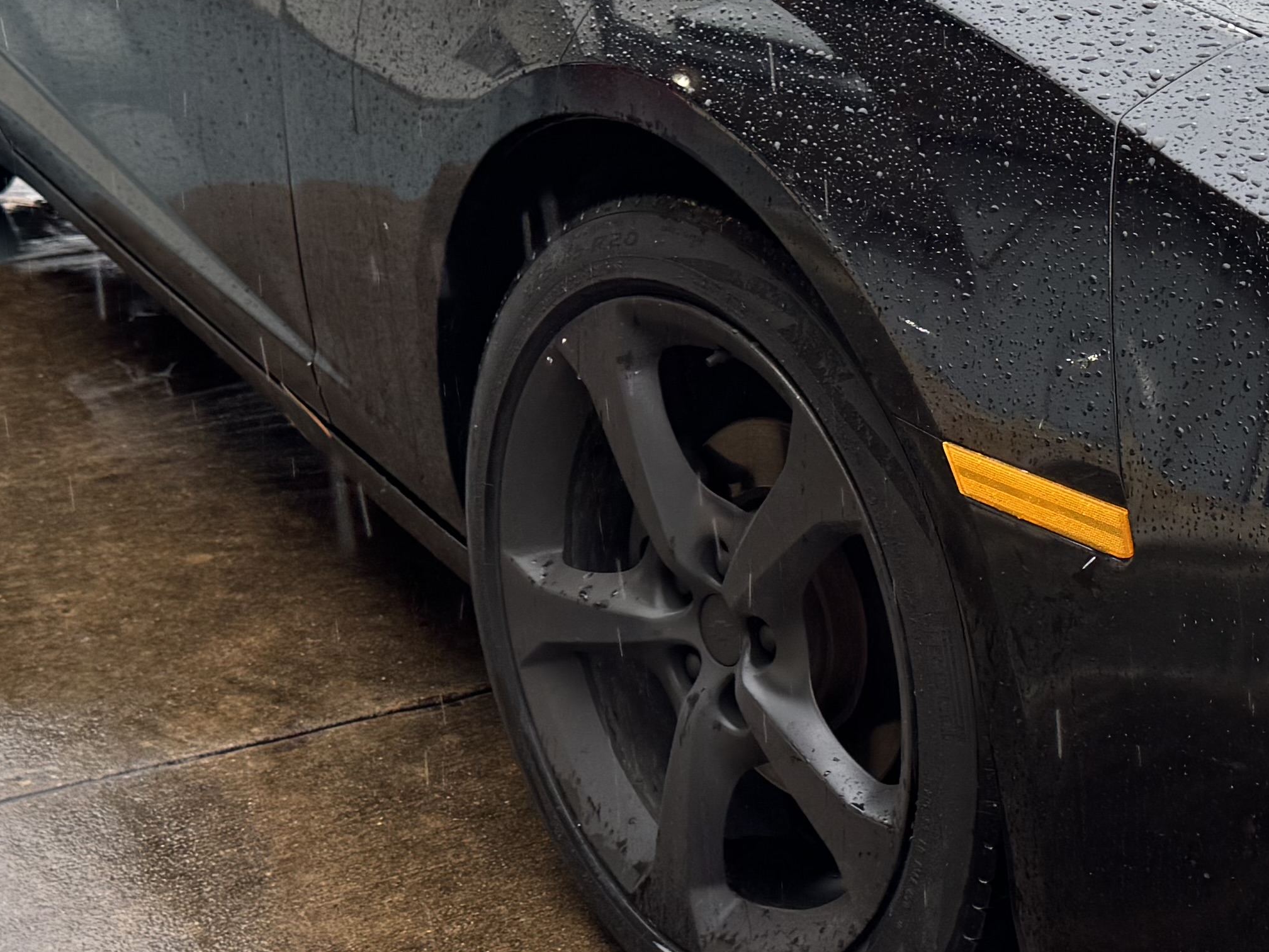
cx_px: 728
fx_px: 2493
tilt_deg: -23.8
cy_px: 475
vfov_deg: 21.6
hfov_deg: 28.5
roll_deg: -0.3
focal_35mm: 68
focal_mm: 6.76
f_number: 1.78
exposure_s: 1/120
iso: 80
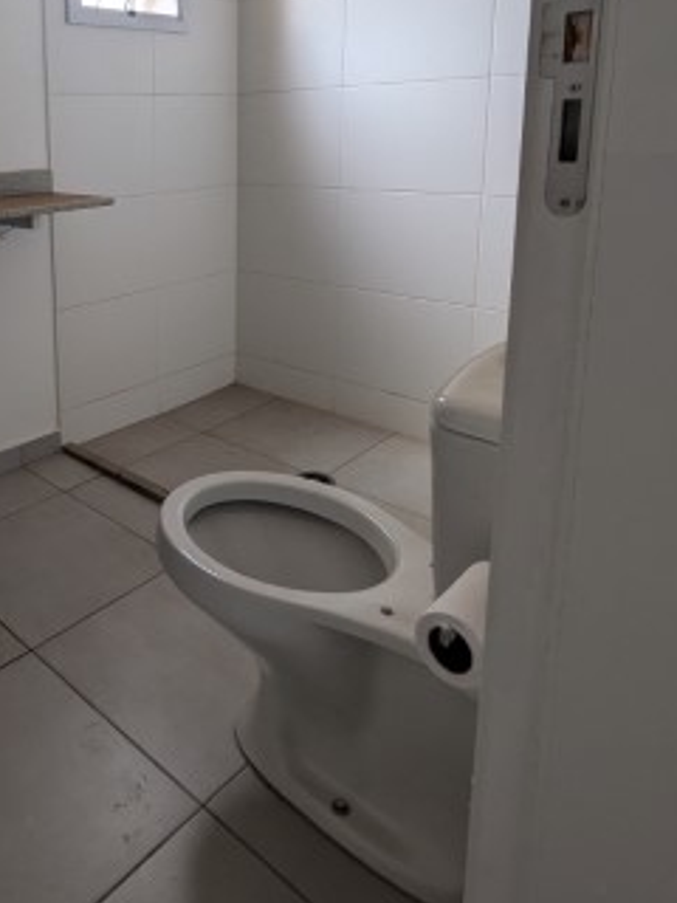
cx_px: 65
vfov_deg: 60.7
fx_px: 730
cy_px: 250
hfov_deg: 45.1
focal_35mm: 28
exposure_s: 1/120
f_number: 2.2
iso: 93
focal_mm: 1.83
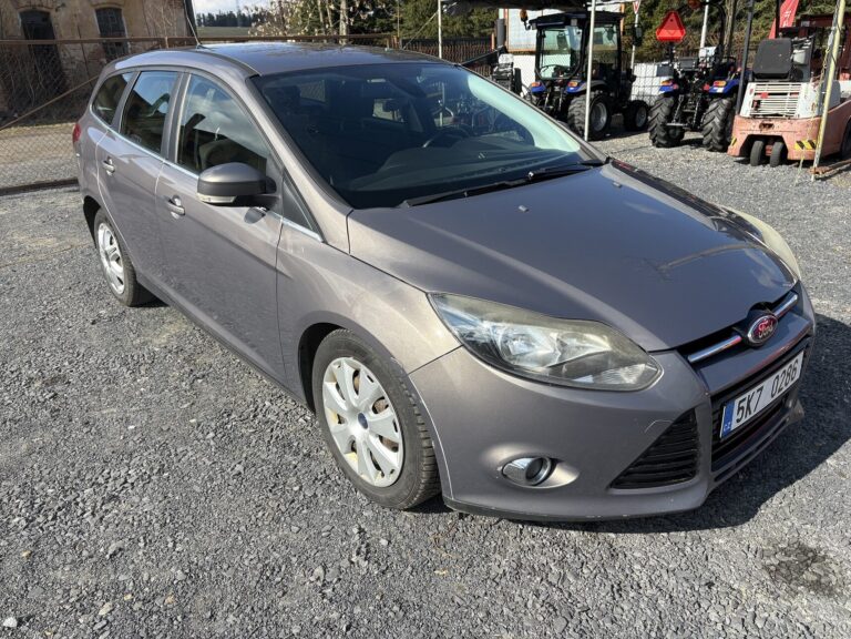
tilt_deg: -22.5
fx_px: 639
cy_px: 320
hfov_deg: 67.3
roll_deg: +3.0
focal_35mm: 26
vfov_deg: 53.1
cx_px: 426
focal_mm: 5.96
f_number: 1.6
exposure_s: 1/2985
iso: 64
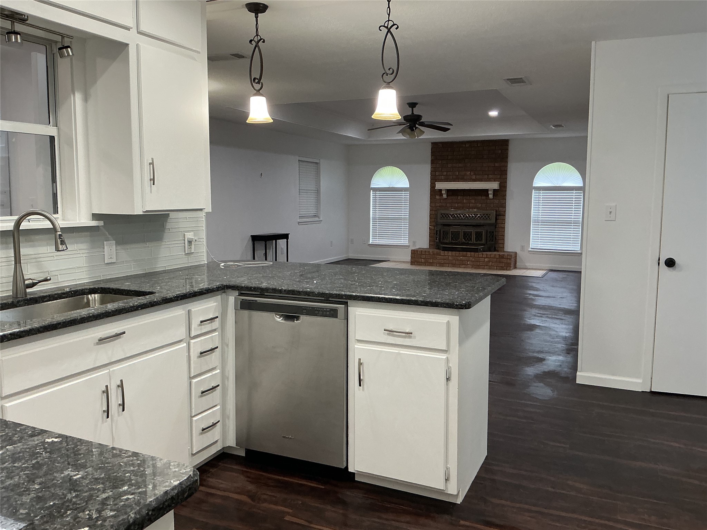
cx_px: 354
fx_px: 592
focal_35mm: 29
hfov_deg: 61.7
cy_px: 265
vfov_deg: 48.2
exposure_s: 1/60
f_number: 1.8
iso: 100
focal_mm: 3
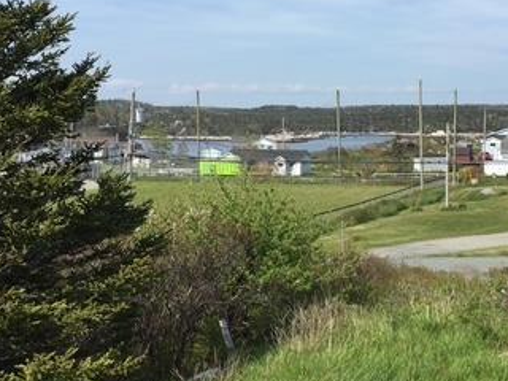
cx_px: 346
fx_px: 851
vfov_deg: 25.0
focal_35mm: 58
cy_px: 113
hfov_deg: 32.9
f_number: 2.2
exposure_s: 1/1721
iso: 32
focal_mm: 4.15
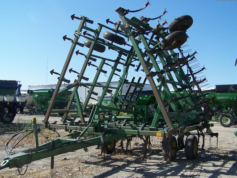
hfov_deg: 47.8
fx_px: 267
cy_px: 89
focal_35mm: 39
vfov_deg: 36.8
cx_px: 116
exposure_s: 1/750
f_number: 4
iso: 80
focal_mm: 6.3
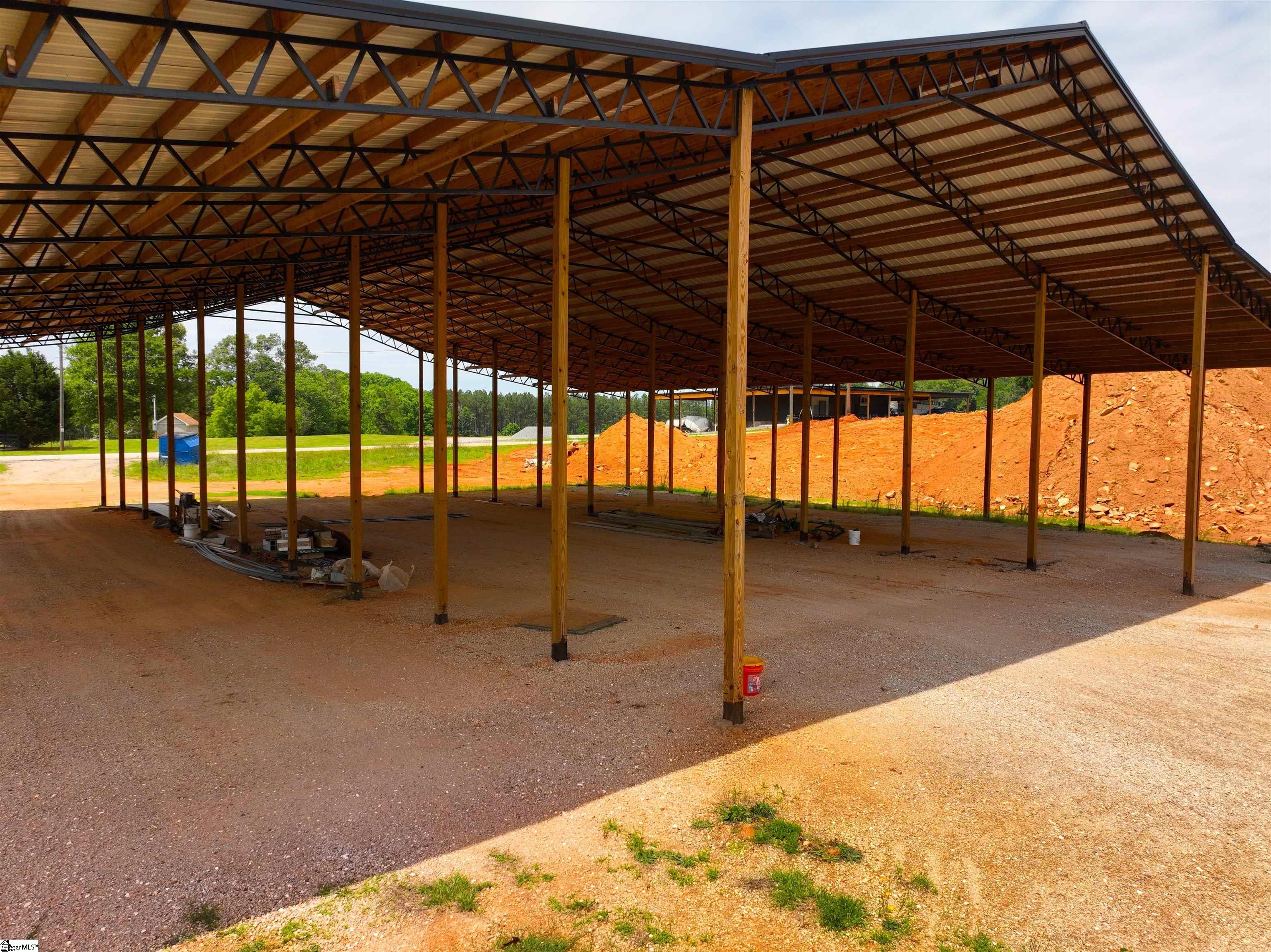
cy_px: 476
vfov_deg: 56.8
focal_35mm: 24
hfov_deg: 71.6
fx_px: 881
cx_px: 636
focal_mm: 12.29
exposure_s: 1/320
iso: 130
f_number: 2.8
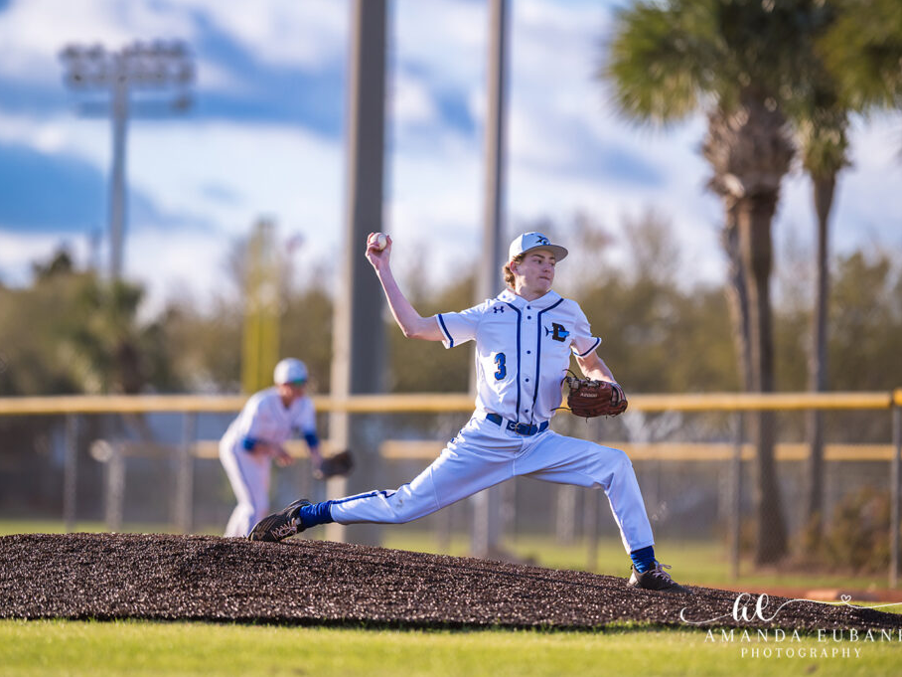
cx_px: 434
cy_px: 338
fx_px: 5654
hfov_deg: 9.1
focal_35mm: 217
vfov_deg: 6.8
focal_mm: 200
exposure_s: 1/5000
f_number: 2
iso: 320
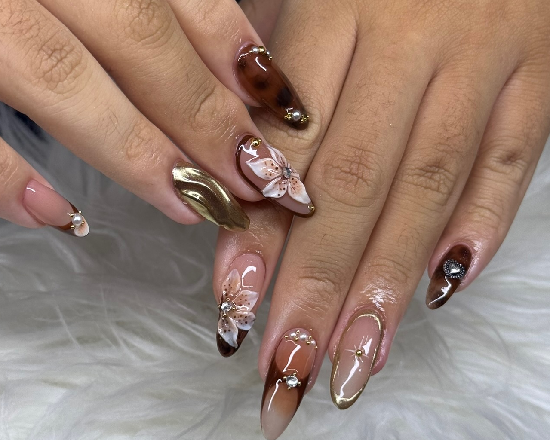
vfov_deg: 20.4
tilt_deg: -40.4
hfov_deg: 25.4
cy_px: 171
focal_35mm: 75
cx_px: 270
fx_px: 1221
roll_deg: -6.2
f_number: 1.78
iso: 64
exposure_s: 1/259
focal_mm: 6.76
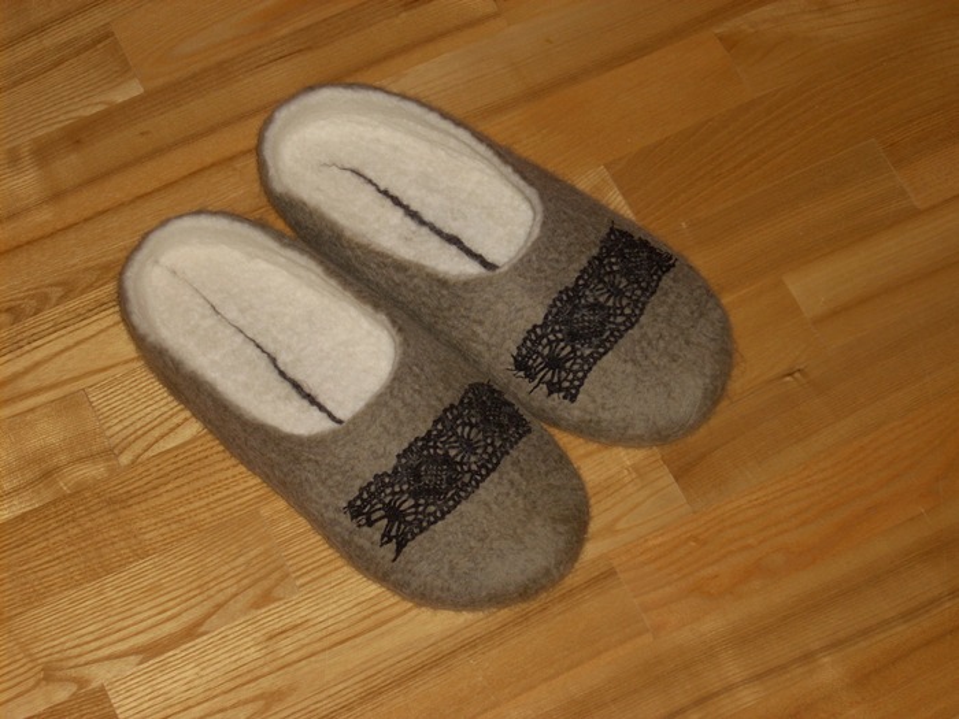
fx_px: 2576
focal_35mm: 93
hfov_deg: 21.1
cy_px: 360
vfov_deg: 15.9
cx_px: 480
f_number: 4.7
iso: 64
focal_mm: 15.3
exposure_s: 1/60
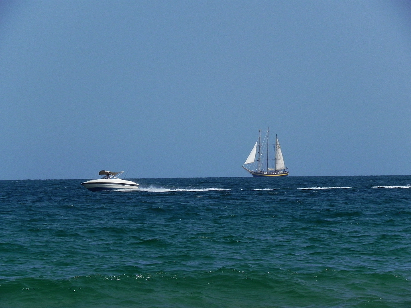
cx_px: 206
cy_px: 154
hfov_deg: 6.8
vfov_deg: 5.1
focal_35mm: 291
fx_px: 3455
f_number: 8
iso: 200
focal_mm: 51.8
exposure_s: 1/1000
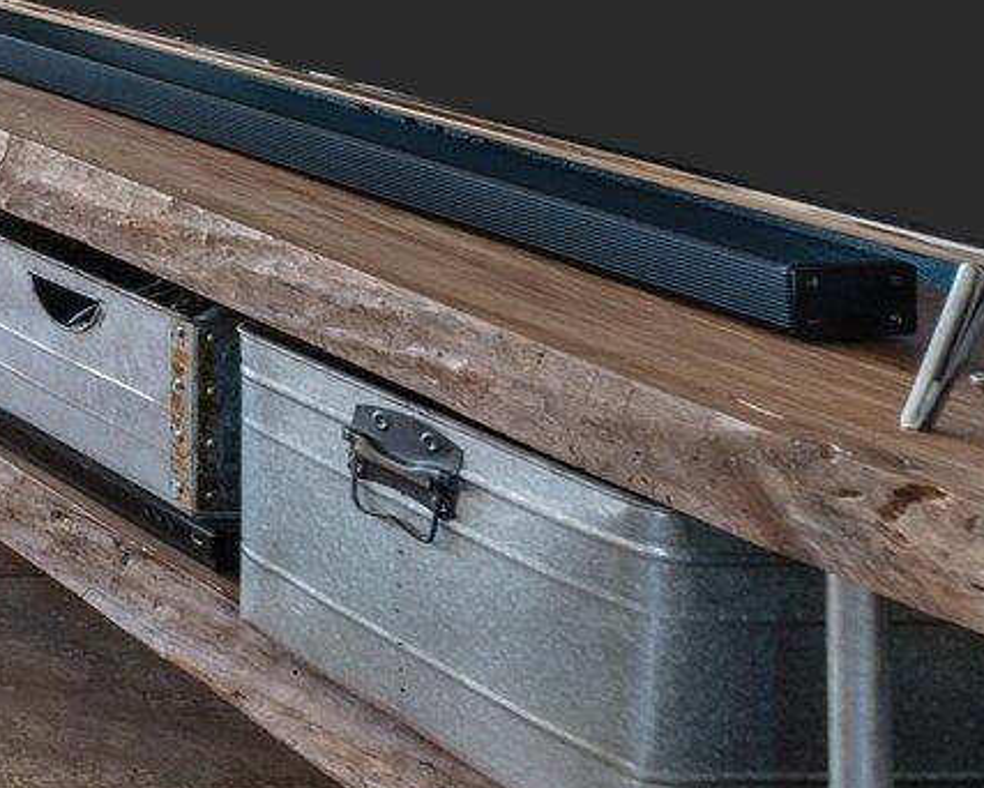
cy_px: -358
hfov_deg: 15.8
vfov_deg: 20.9
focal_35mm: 63
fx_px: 1836
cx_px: -1316
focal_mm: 14
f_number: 8
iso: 500
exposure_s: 1/15
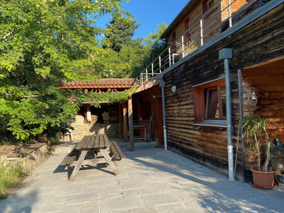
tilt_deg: -0.2
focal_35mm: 31
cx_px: 150
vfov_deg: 45.4
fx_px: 254
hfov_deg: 58.3
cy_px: 115
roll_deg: +2.3
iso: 32
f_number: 1.8
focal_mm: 4.25
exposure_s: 1/1114
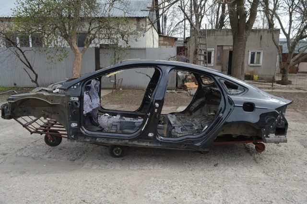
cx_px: 154
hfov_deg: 67.4
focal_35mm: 27
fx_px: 230
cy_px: 102
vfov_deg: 47.8
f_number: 6.3
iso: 100
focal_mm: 18
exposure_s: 1/160
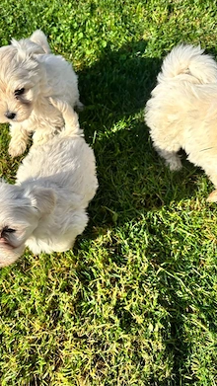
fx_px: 297
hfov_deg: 39.9
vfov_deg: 66.1
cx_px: 79
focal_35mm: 29
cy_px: 191
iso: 50
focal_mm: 5.96
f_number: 1.6
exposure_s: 1/2933
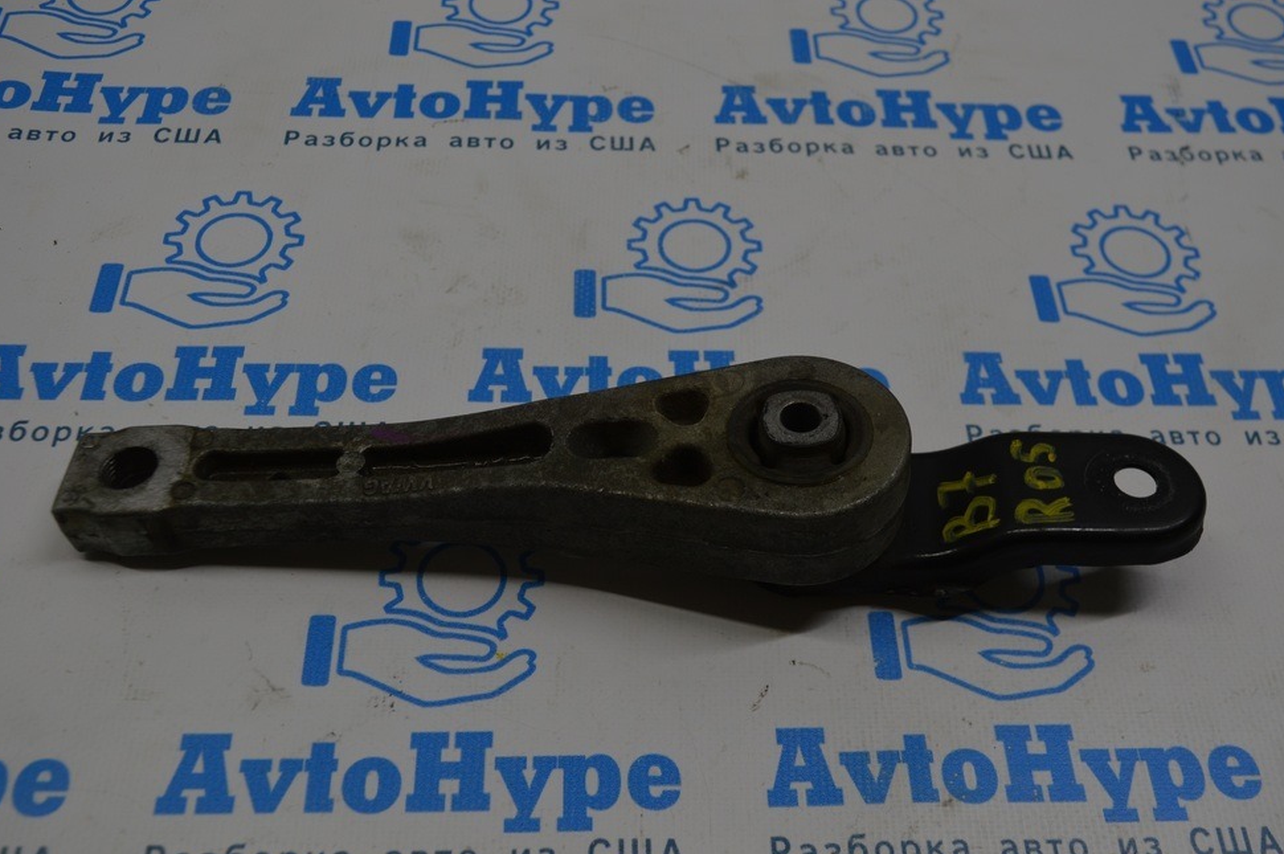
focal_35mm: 38
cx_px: 641
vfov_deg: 35.0
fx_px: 1354
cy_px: 450
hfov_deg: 50.7
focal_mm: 24
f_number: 5.6
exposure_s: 1/60
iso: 140
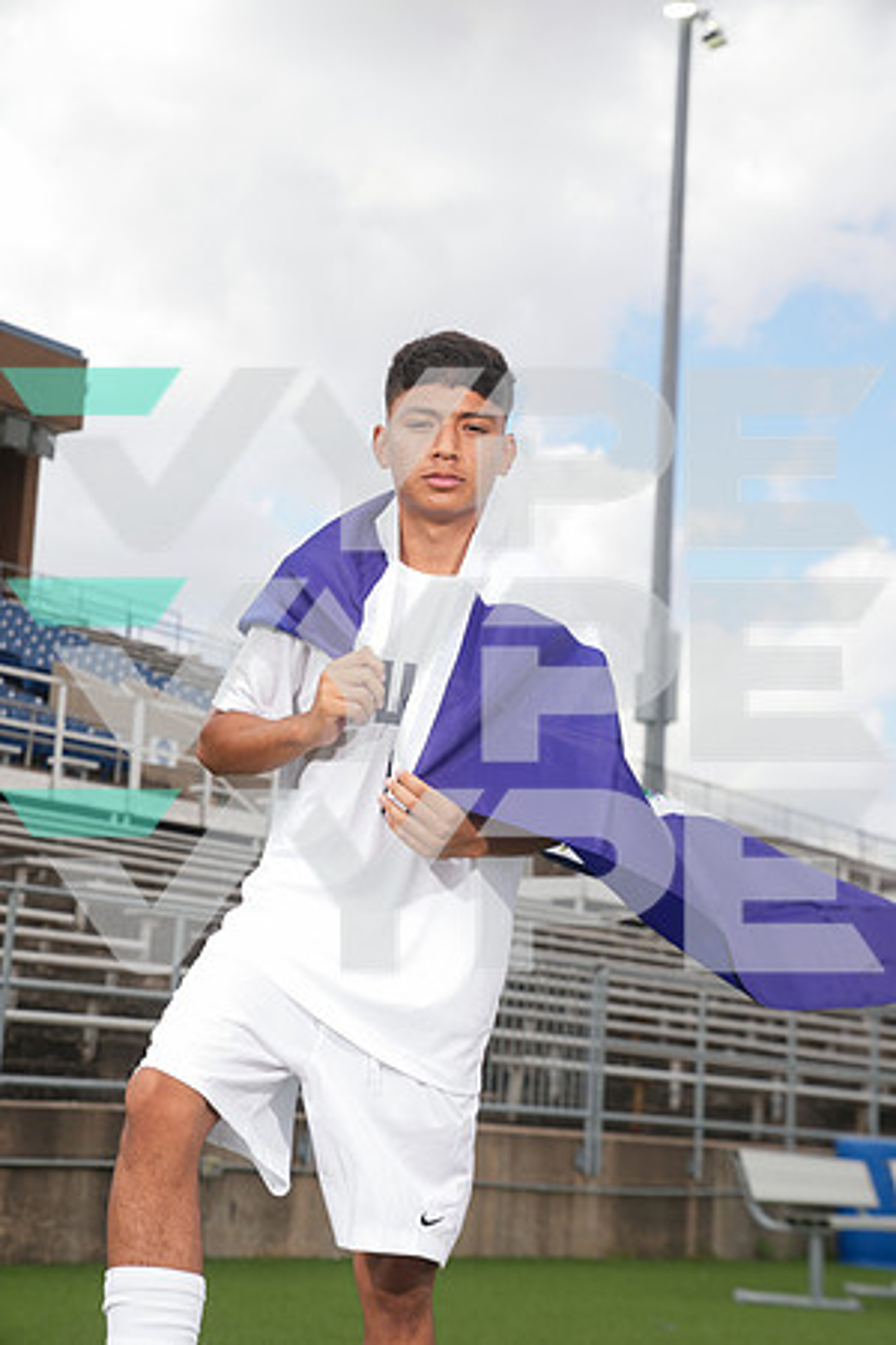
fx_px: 2613
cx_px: 448
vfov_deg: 28.8
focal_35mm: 70
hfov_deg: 19.5
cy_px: 672
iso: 100
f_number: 6.3
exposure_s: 1/200
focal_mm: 70
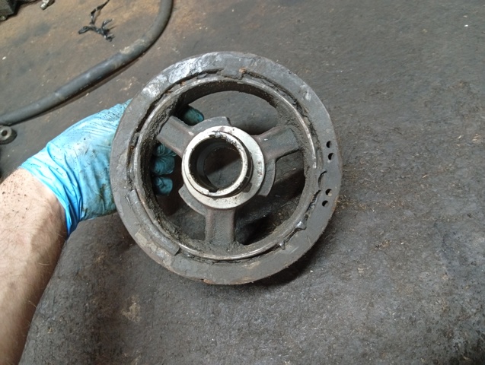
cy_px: 182
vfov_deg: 53.2
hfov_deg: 67.2
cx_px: 242
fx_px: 365
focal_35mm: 26
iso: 1616
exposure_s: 1/20
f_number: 1.8
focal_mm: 3.96
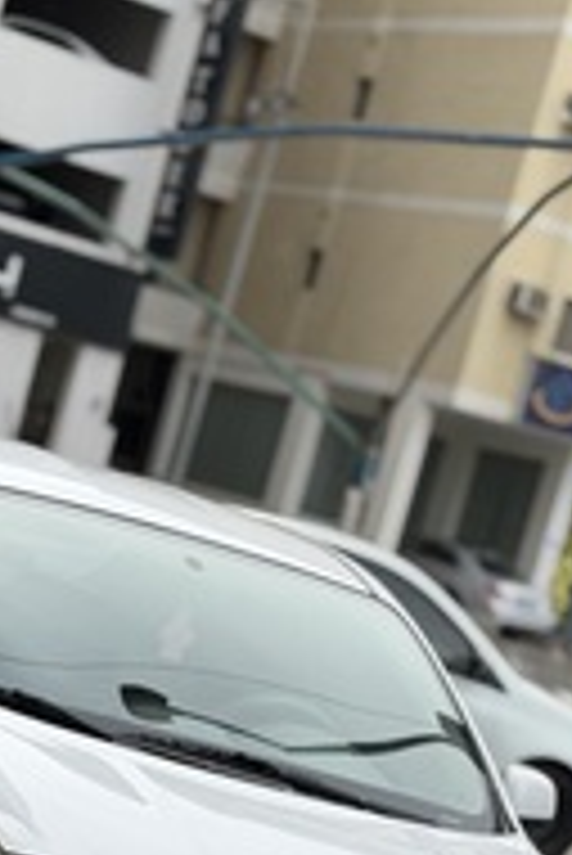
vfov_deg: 16.9
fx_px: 2855
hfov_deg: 11.4
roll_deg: -15.5
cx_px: 43
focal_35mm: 120
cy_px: 731
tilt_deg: -5.4
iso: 64
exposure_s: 1/2273
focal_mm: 6.76
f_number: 1.78
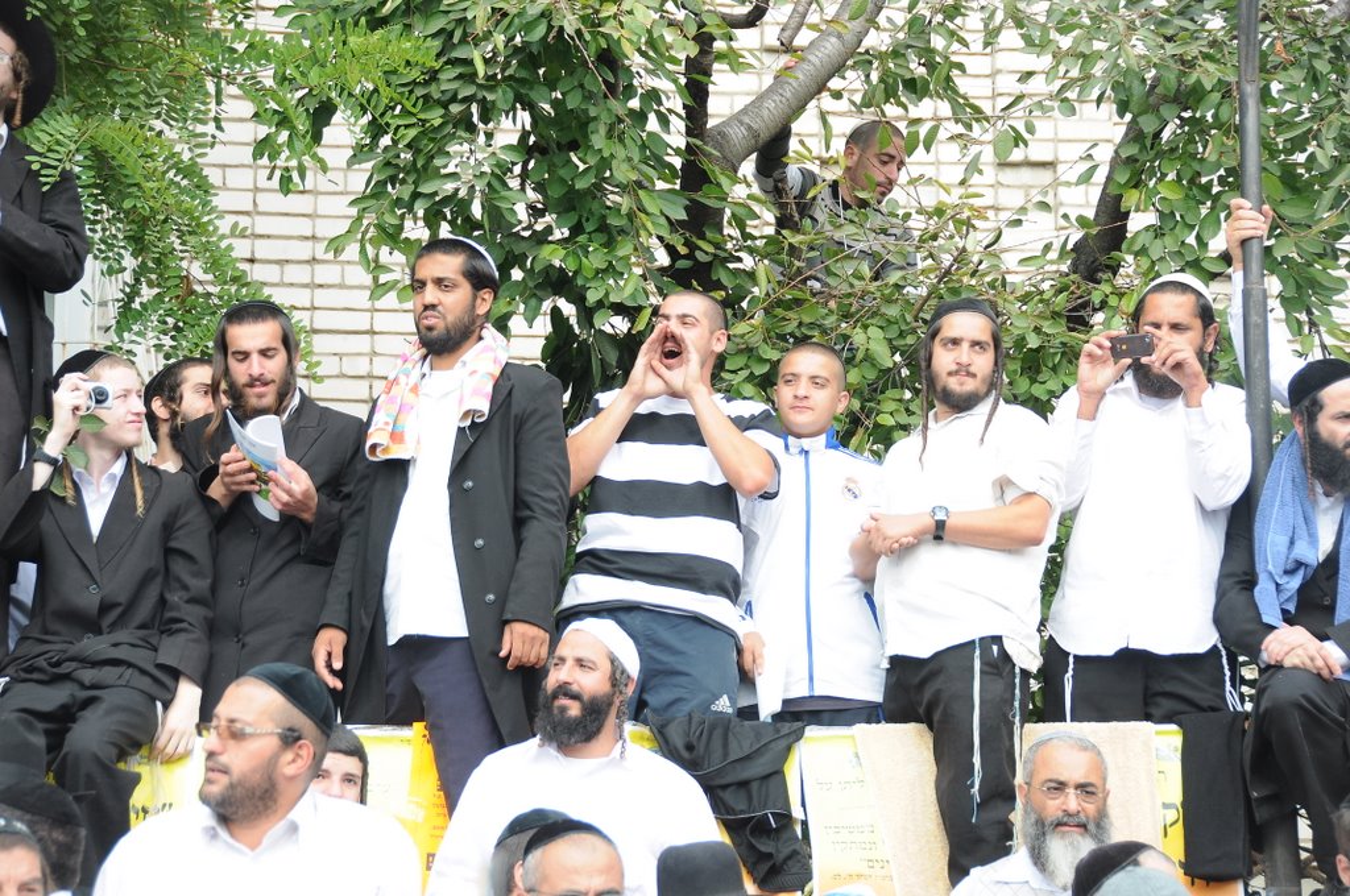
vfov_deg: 14.7
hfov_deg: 21.9
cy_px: 448
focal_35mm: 93
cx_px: 675
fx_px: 3483
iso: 250
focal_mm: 62
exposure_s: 1/200
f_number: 5.6
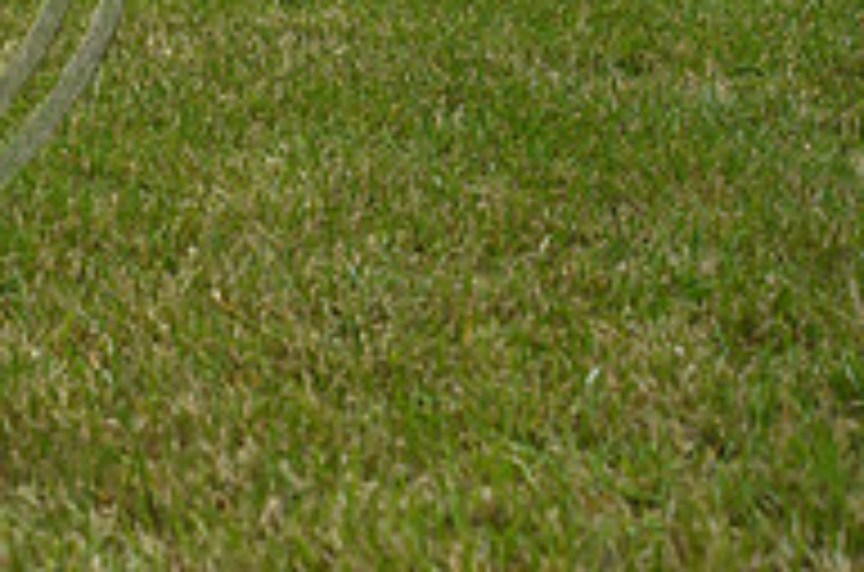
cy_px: -216
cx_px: -364
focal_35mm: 109
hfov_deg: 17.3
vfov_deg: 12.1
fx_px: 2610
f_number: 7.1
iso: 450
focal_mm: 36
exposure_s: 1/1250
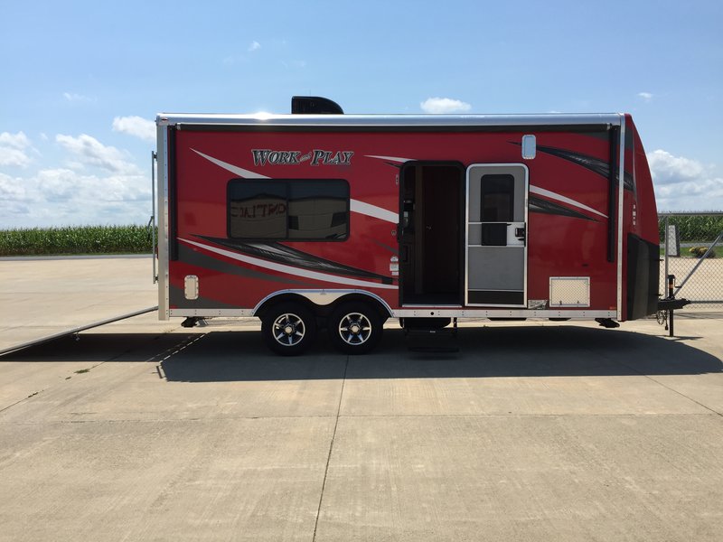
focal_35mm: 29
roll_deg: -0.6
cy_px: 271
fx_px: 606
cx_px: 362
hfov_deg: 61.7
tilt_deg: -3.6
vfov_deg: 48.2
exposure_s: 1/2825
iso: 32
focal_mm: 4.15
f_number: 2.2
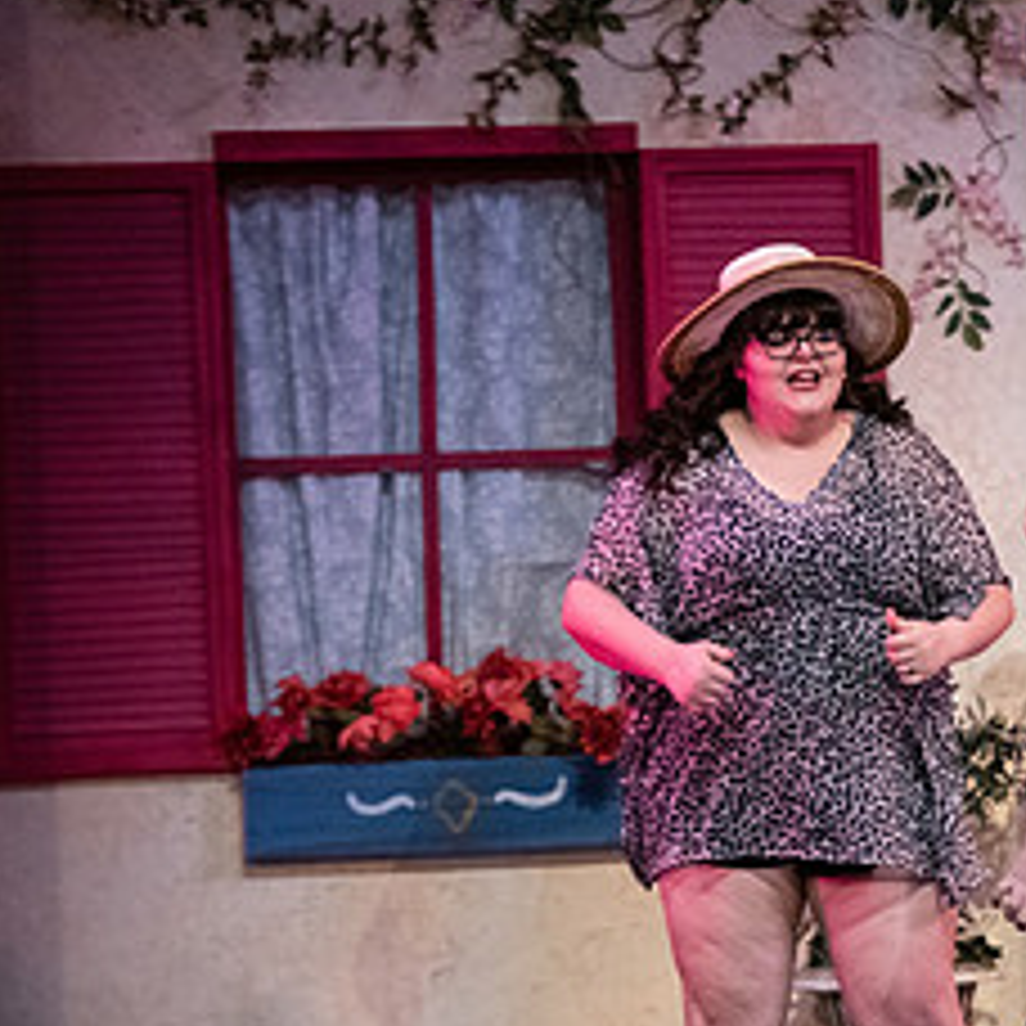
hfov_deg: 5.8
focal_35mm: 303
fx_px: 10161
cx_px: 1224
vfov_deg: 5.8
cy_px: 695
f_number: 3.2
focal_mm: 140
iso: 3200
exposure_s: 1/400
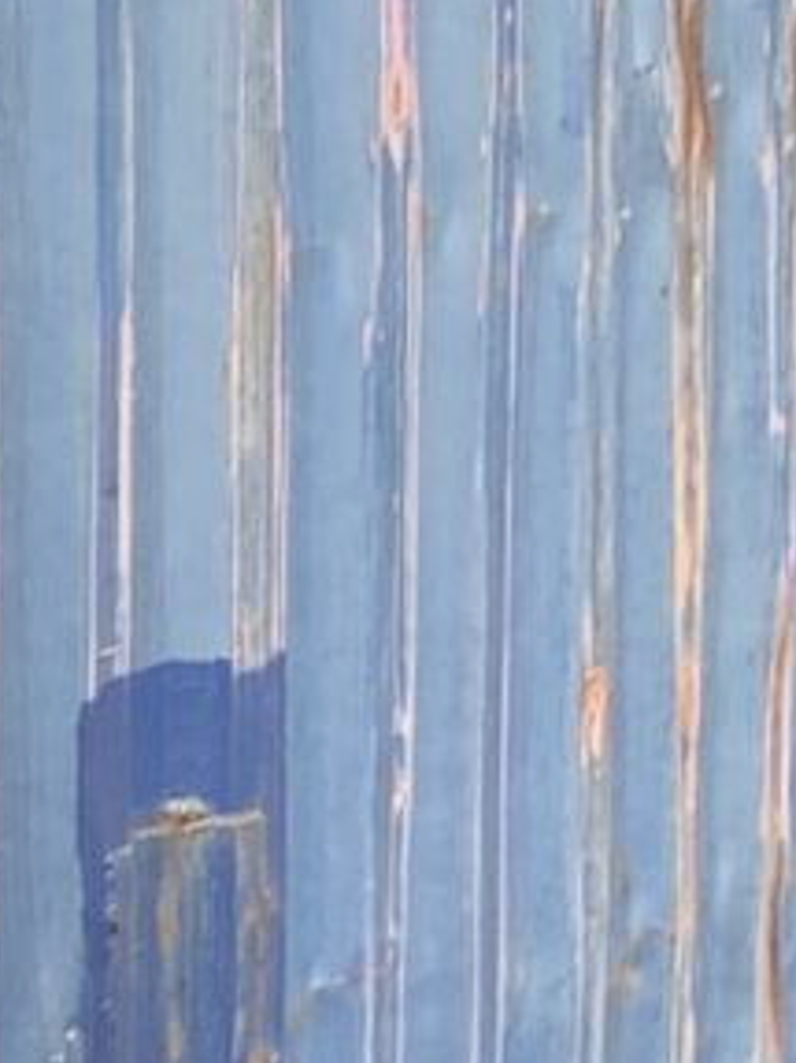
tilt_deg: -5.0
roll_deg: +1.3
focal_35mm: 232
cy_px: 311
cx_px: -1655
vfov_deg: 8.5
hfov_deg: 5.9
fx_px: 7118
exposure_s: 1/435
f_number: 1.8
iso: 25
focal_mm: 4.25
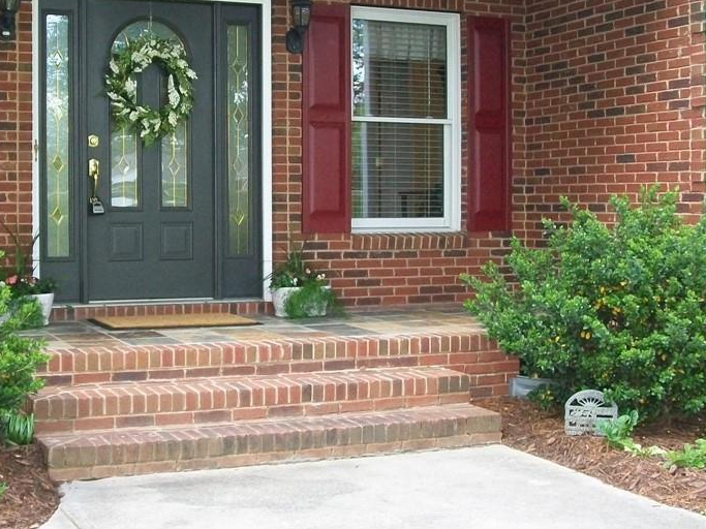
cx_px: 178
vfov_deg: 27.0
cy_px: 229
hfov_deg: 34.8
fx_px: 1101
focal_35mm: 54
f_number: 2.7
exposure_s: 1/100
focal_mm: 6
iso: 160
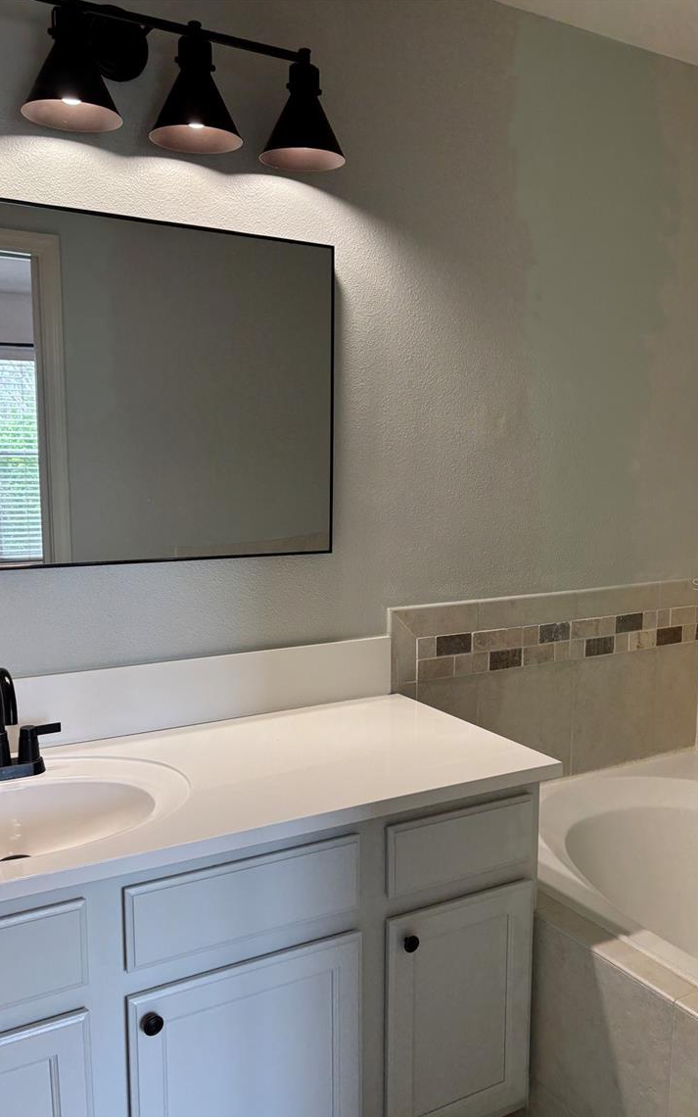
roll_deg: -0.4
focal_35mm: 29
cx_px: 321
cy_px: 584
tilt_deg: -7.7
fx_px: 882
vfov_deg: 64.6
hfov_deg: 43.1
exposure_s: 1/120
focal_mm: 5.96
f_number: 1.6
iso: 64
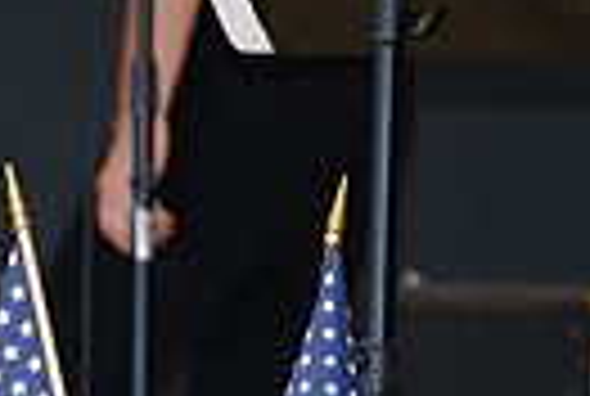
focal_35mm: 600
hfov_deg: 3.4
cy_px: 812
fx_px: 9856
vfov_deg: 2.3
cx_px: -437
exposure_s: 1/100
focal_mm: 90.6
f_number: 3.2
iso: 1600
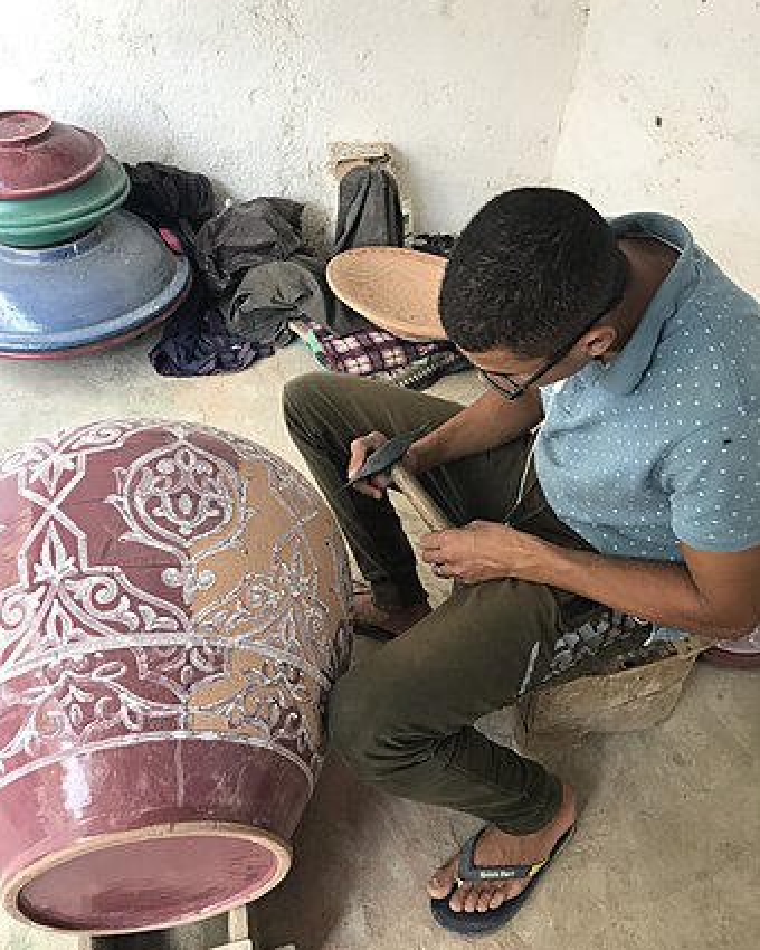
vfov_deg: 58.8
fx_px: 843
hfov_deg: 48.5
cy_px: 484
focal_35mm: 30
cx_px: 373
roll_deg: -1.9
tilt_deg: -41.5
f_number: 1.8
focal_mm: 3.99
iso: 40
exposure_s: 1/100
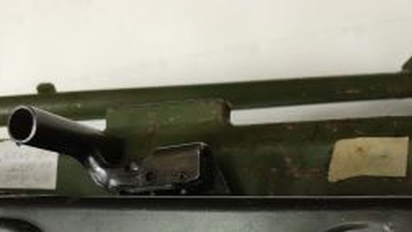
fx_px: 492
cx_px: 198
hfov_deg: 45.4
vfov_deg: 25.0
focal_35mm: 45
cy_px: 243
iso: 500
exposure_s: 1/33
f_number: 1.8
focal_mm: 3.98
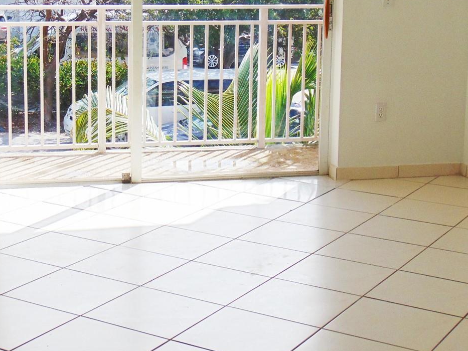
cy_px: 117
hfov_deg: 26.9
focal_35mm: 72
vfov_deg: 20.4
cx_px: 163
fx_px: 974
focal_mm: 7.6
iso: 80
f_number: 3.3
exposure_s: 1/500
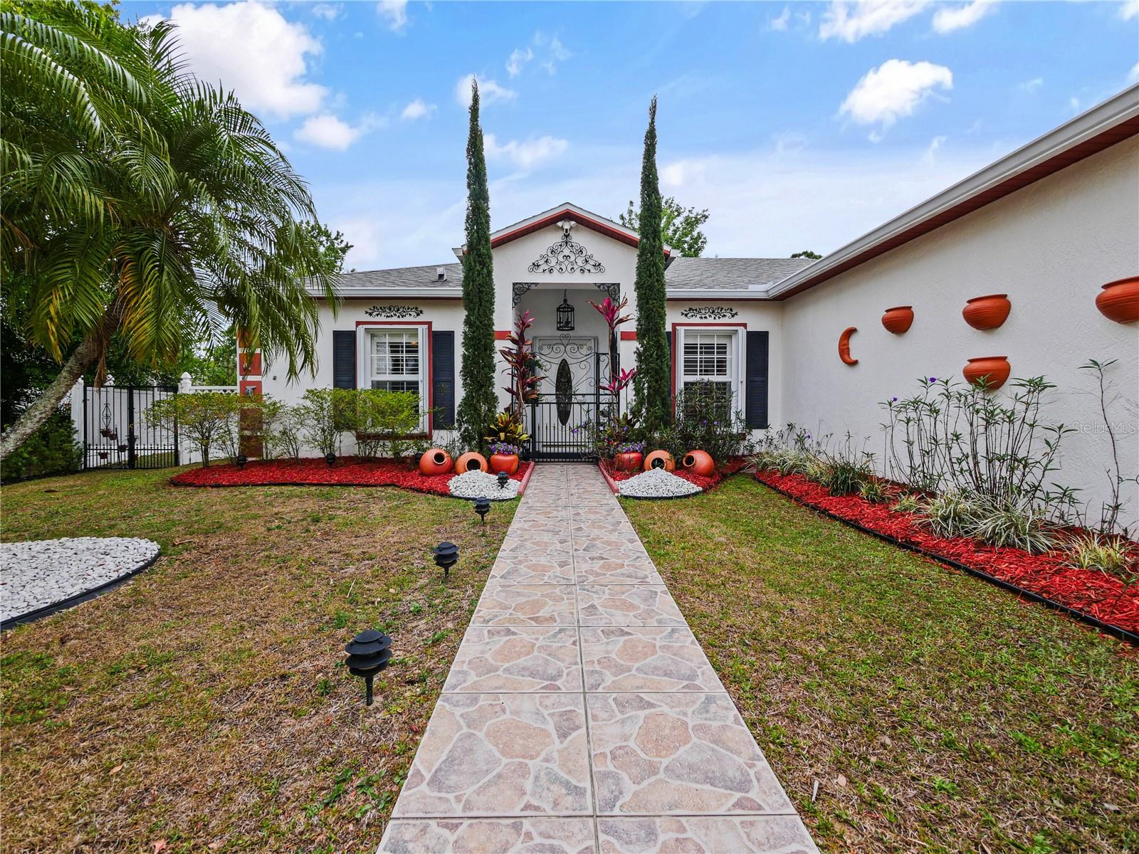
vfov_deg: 85.7
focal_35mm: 14
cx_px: 570
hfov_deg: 102.1
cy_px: 427
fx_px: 461
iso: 200
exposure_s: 1/320
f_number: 6.3
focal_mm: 7
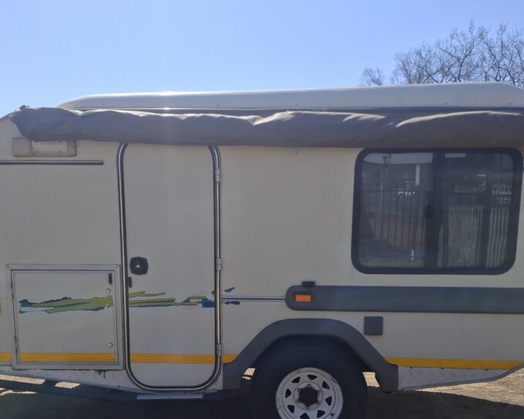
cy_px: 282
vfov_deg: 42.7
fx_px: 527
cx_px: 259
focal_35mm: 34
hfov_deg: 52.8
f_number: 1.8
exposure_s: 1/2433
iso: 50
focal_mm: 5.54
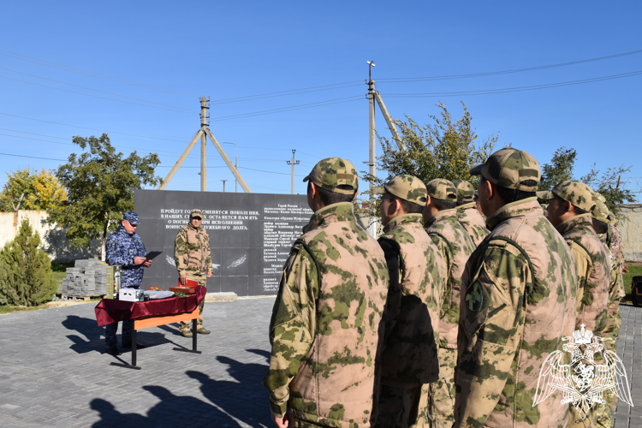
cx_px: 321
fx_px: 615
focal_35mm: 34
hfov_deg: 55.1
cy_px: 214
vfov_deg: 38.4
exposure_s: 1/400
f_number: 10
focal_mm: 23
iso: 200
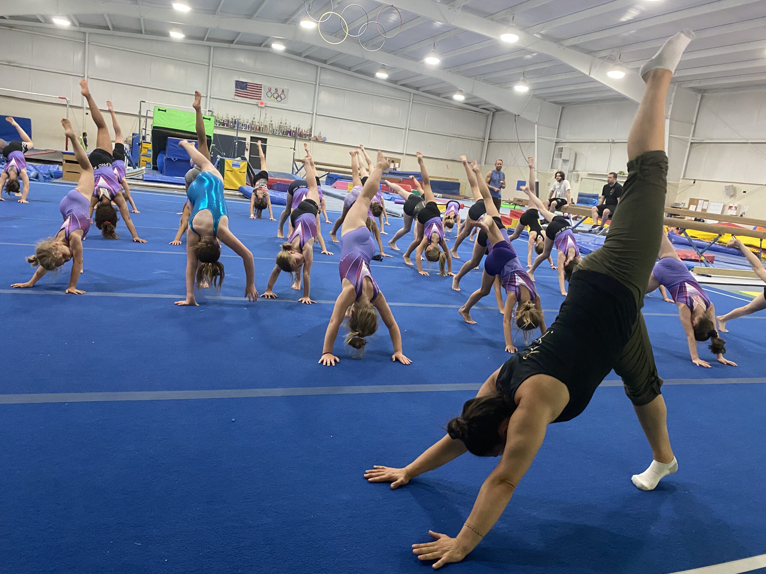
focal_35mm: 26
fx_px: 575
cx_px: 383
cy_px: 287
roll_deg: -7.1
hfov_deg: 67.3
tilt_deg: -10.3
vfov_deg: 53.1
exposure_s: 1/40
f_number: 1.8
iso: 400
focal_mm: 4.25
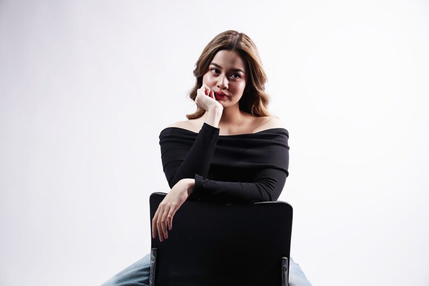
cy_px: 143
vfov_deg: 21.9
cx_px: 214
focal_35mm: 62
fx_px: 739
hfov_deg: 32.4
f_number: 4.5
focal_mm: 62
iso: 200
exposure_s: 1/125
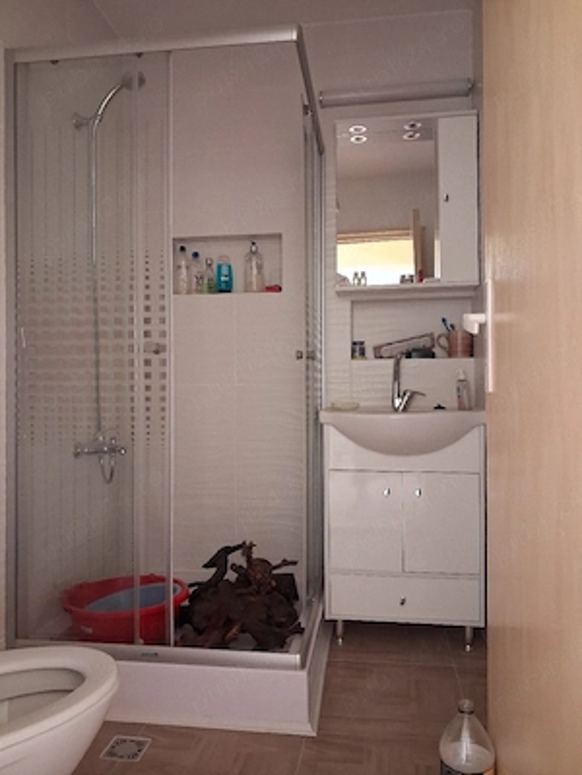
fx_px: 605
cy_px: 388
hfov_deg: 51.4
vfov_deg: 65.3
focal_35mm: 27
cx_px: 291
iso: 800
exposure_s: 1/24
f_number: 1.8
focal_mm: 4
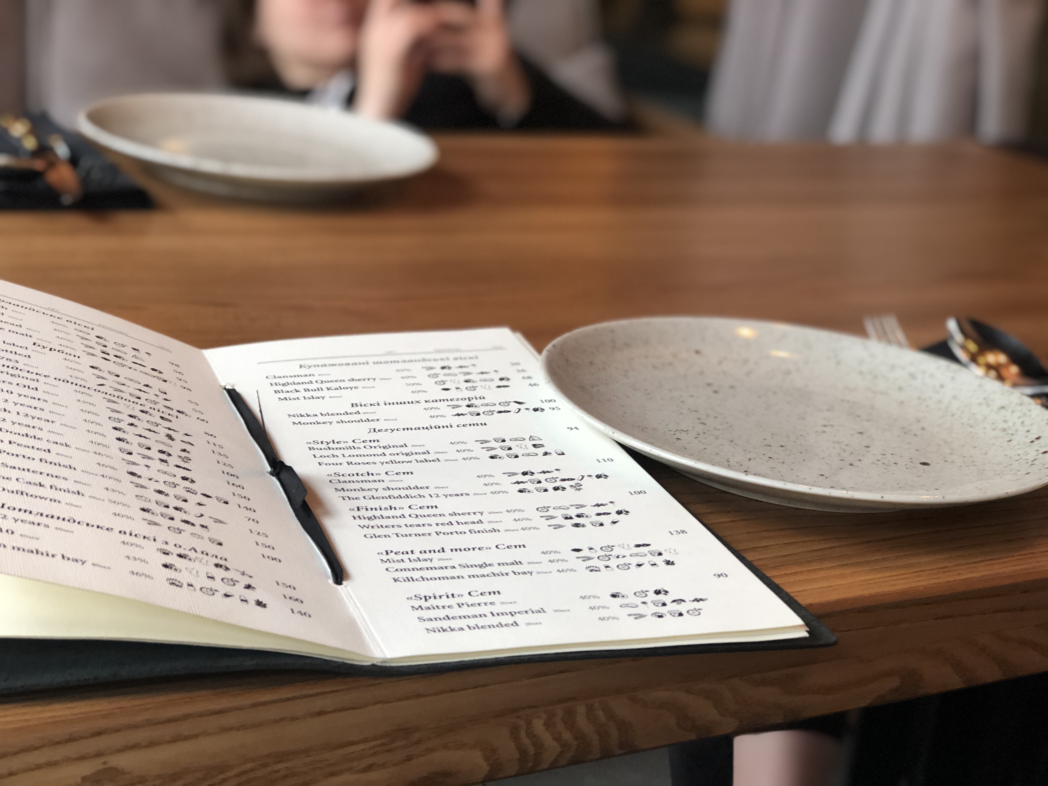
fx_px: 1726
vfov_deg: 25.7
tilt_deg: -19.3
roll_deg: -7.8
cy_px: 393
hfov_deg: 33.8
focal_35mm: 57
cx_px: 524
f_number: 2.8
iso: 160
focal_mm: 6.6
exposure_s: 1/33
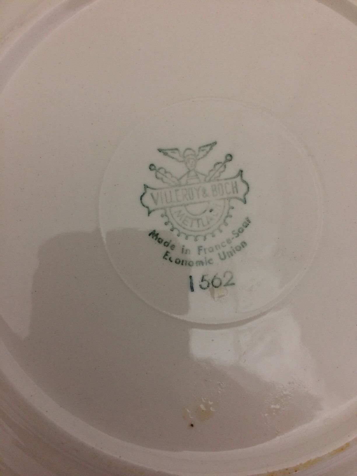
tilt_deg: -87.3
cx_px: 178
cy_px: 238
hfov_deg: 48.2
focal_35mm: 29
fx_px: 399
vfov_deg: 61.7
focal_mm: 4.15
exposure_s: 1/33
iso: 80
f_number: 2.2
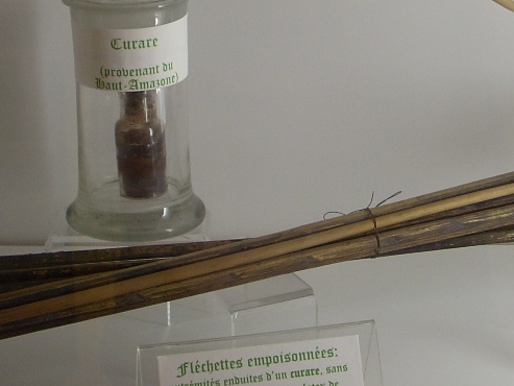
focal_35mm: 96
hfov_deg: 20.4
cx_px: 343
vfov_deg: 15.3
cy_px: 83
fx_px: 1426
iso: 64
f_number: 2.8
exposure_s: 1/40.6
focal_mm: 6.2
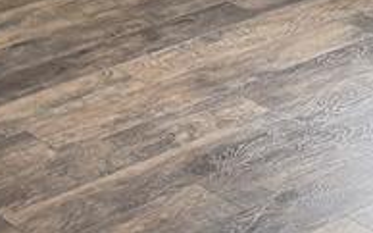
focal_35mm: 134
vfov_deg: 9.5
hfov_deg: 15.2
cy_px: -134
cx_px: -25
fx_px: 1361
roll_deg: +1.4
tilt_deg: -17.8
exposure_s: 1/121
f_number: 1.78
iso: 160
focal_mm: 6.76
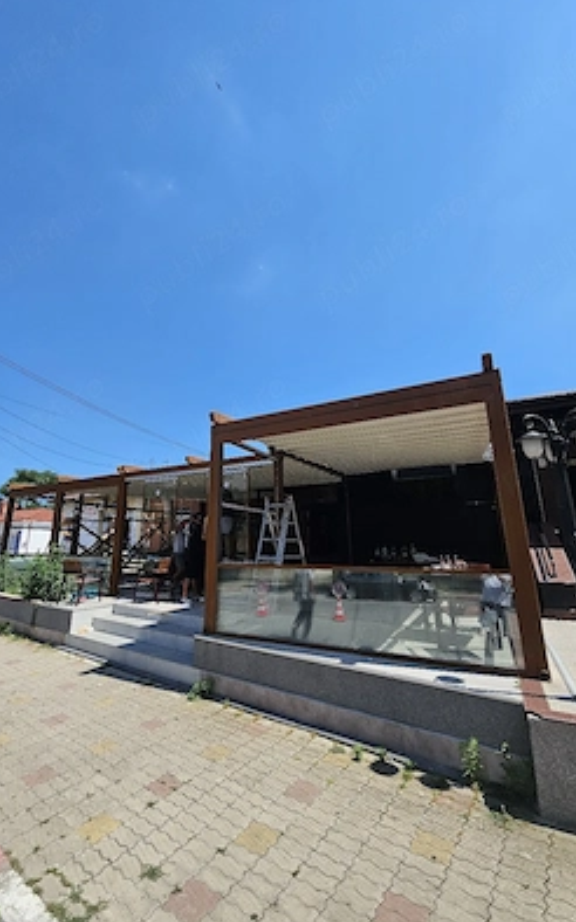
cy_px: 461
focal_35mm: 14
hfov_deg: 78.3
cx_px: 258
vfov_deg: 105.3
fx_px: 352
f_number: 2.2
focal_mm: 2.2
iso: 50
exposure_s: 1/3333
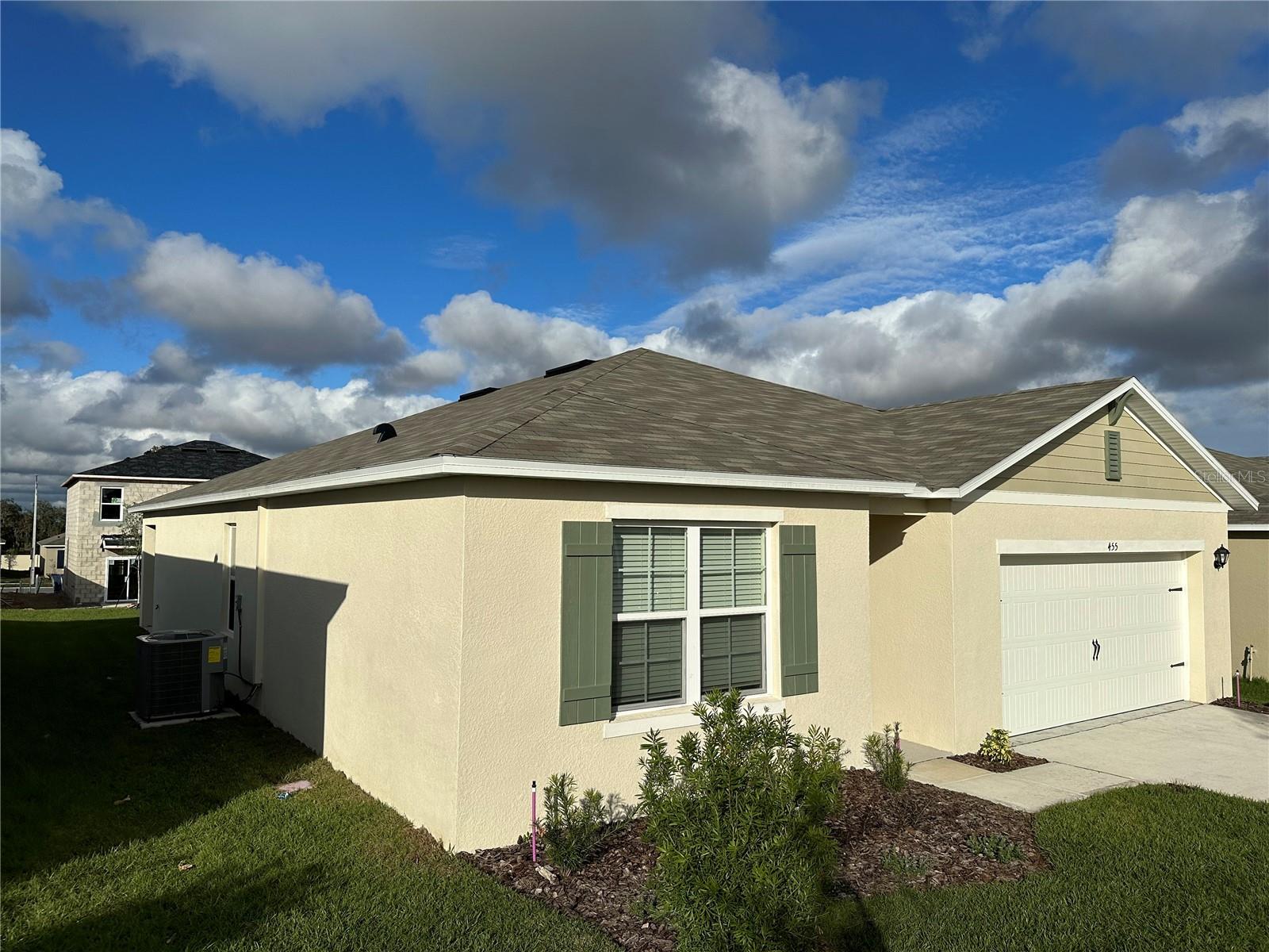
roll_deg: +0.2
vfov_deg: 56.8
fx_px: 880
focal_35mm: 24
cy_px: 476
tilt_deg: +2.6
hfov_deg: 71.6
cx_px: 634
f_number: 1.78
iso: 80
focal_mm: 6.86
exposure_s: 1/13699
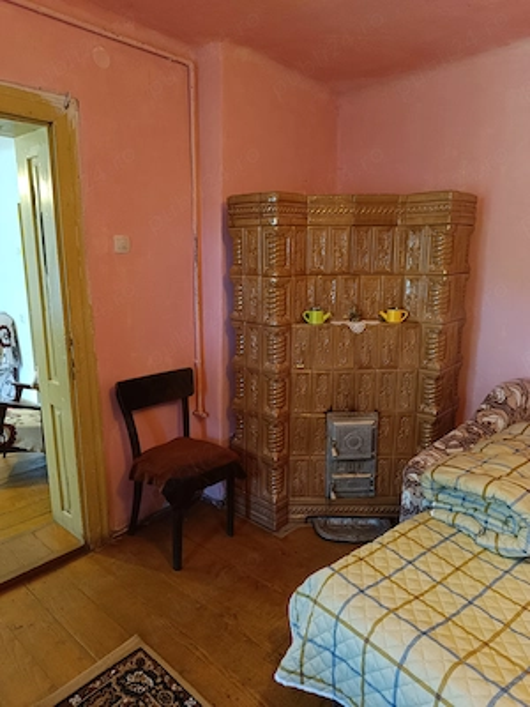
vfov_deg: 71.6
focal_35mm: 24
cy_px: 354
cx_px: 265
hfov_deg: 56.8
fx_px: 490
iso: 828
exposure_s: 1/25
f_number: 1.88
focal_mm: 5.59
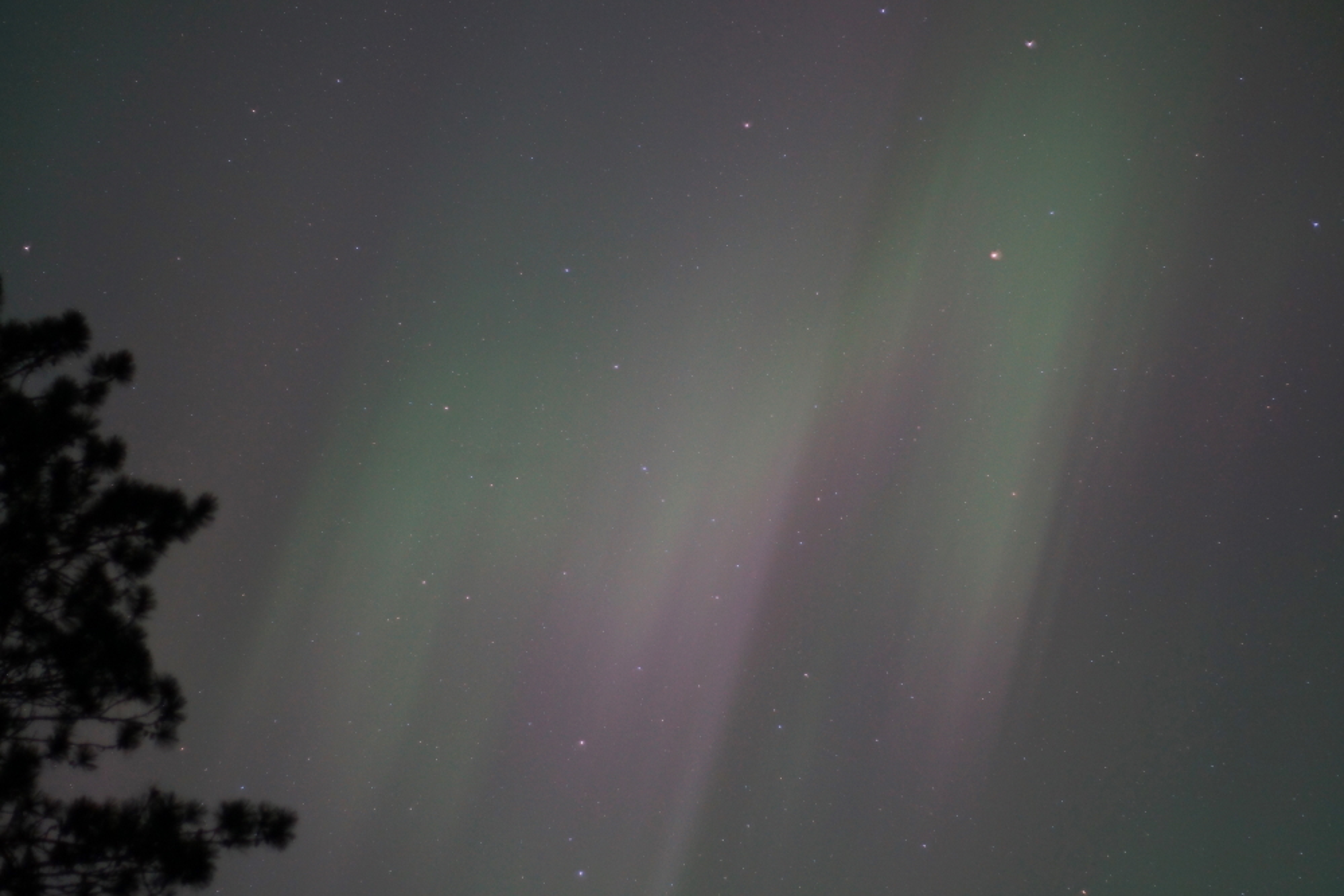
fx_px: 2800
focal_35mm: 75
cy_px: 448
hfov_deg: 27.0
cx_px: 672
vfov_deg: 18.2
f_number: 1.4
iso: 400
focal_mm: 50
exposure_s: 5
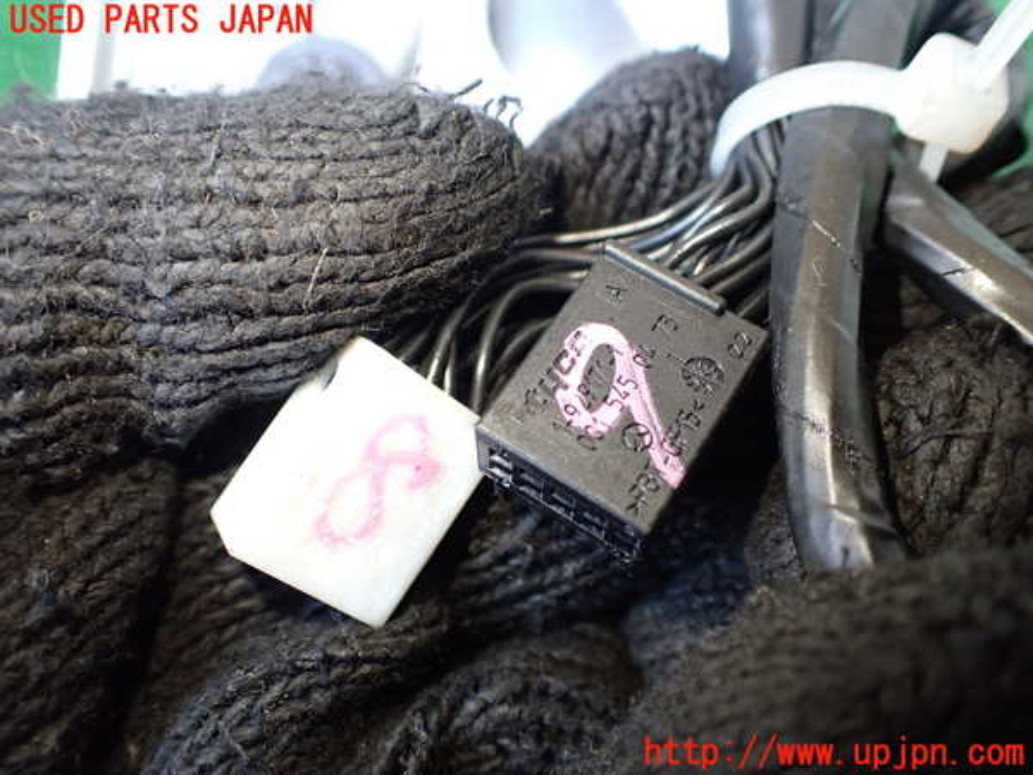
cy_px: 388
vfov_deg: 46.8
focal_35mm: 30
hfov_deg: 60.0
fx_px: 895
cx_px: 516
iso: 500
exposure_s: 1/125
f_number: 2.3
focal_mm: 5.4
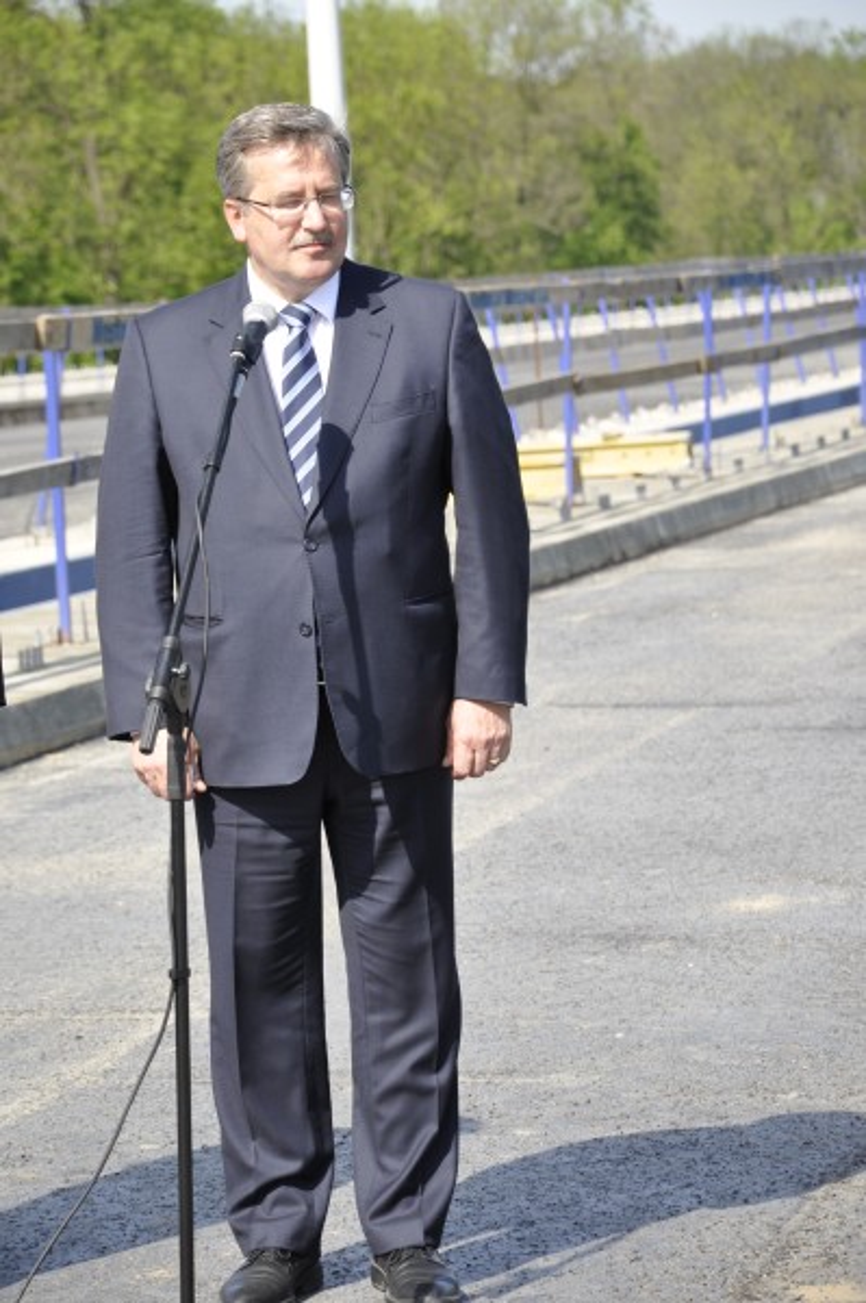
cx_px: 433
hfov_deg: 8.7
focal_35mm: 158
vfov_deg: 13.1
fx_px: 5693
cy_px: 652
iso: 200
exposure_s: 1/250
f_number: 8
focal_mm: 105
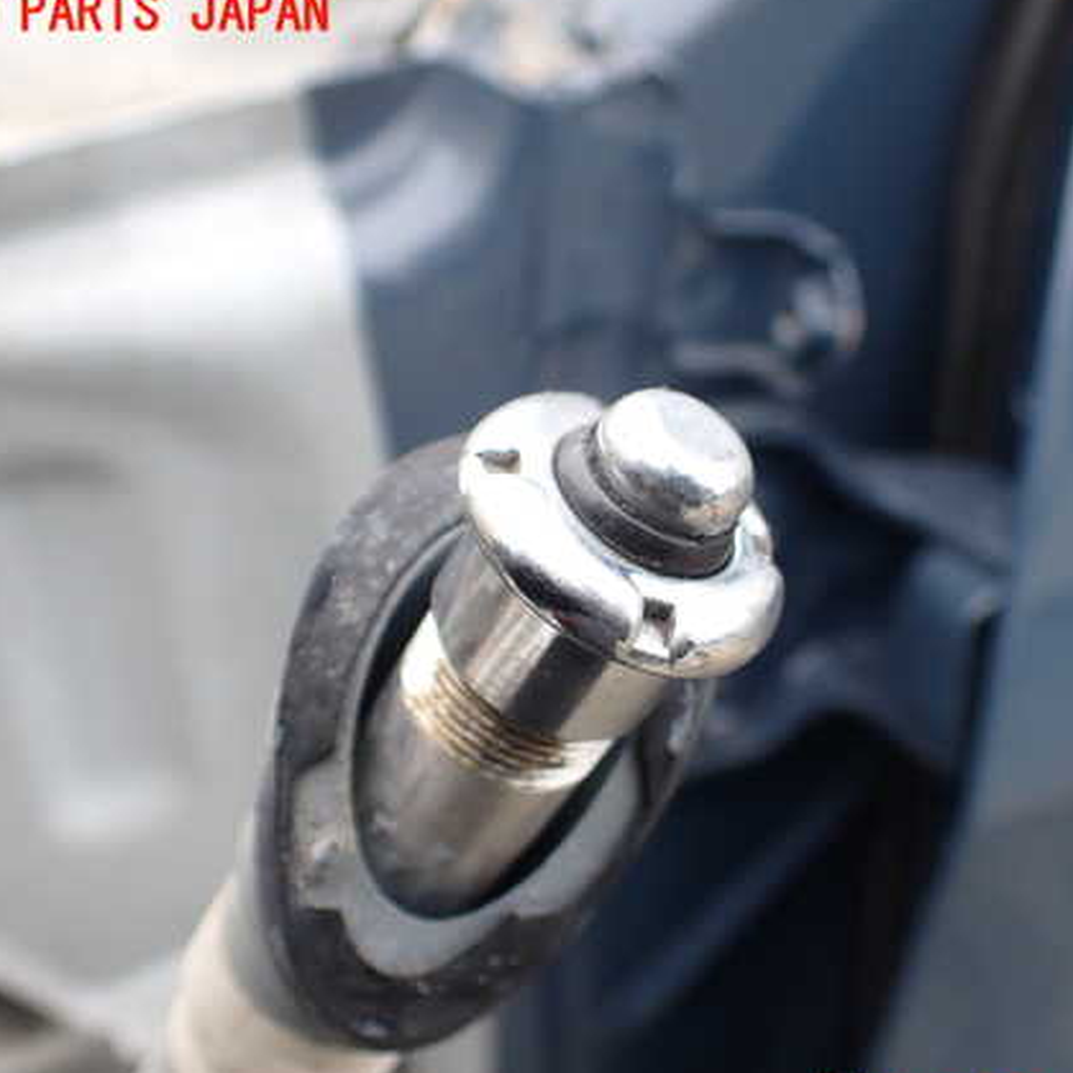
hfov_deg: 43.7
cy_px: 558
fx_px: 1333
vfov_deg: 43.8
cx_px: 633
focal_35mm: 38
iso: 100
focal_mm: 5.4
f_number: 2.3
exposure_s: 1/200
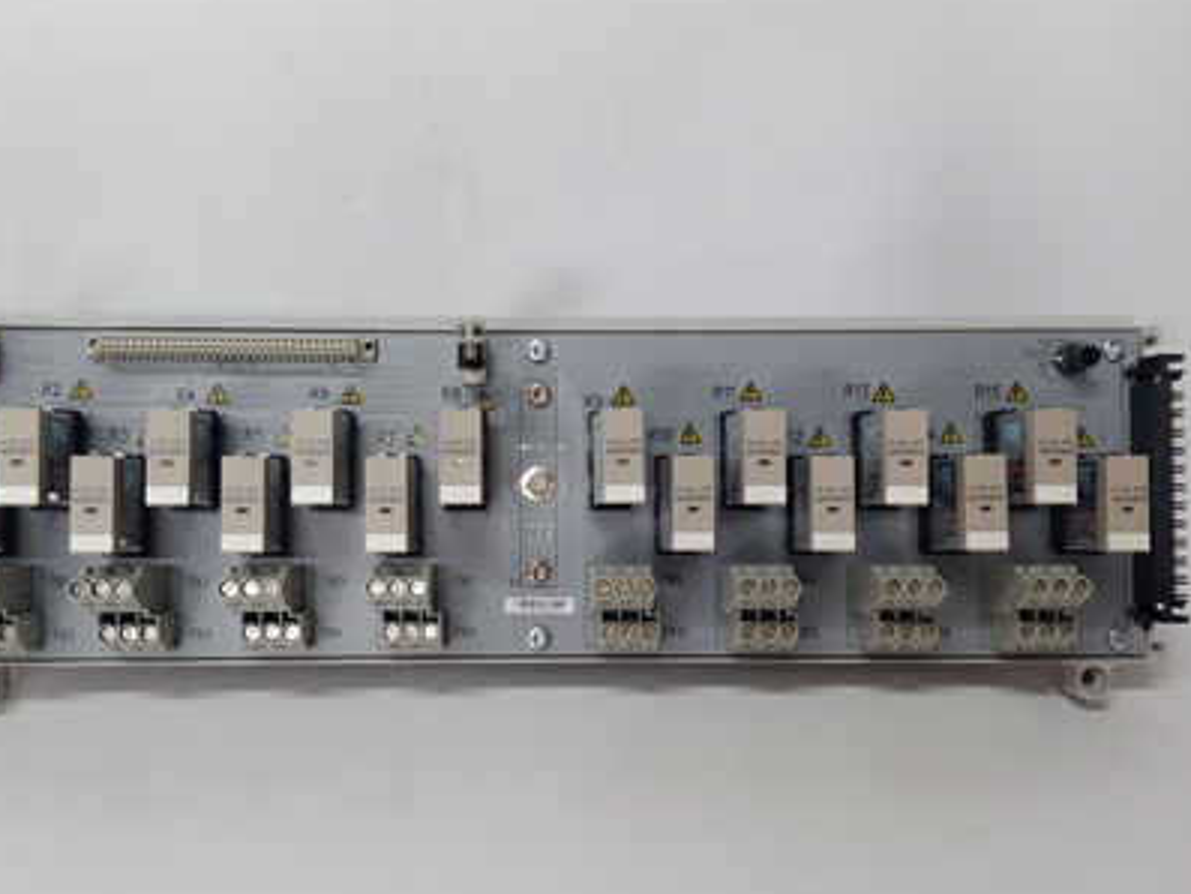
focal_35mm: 34
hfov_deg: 53.9
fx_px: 1170
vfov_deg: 41.8
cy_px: 470
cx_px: 540
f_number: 2
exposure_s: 1/33
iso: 135
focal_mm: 3.79
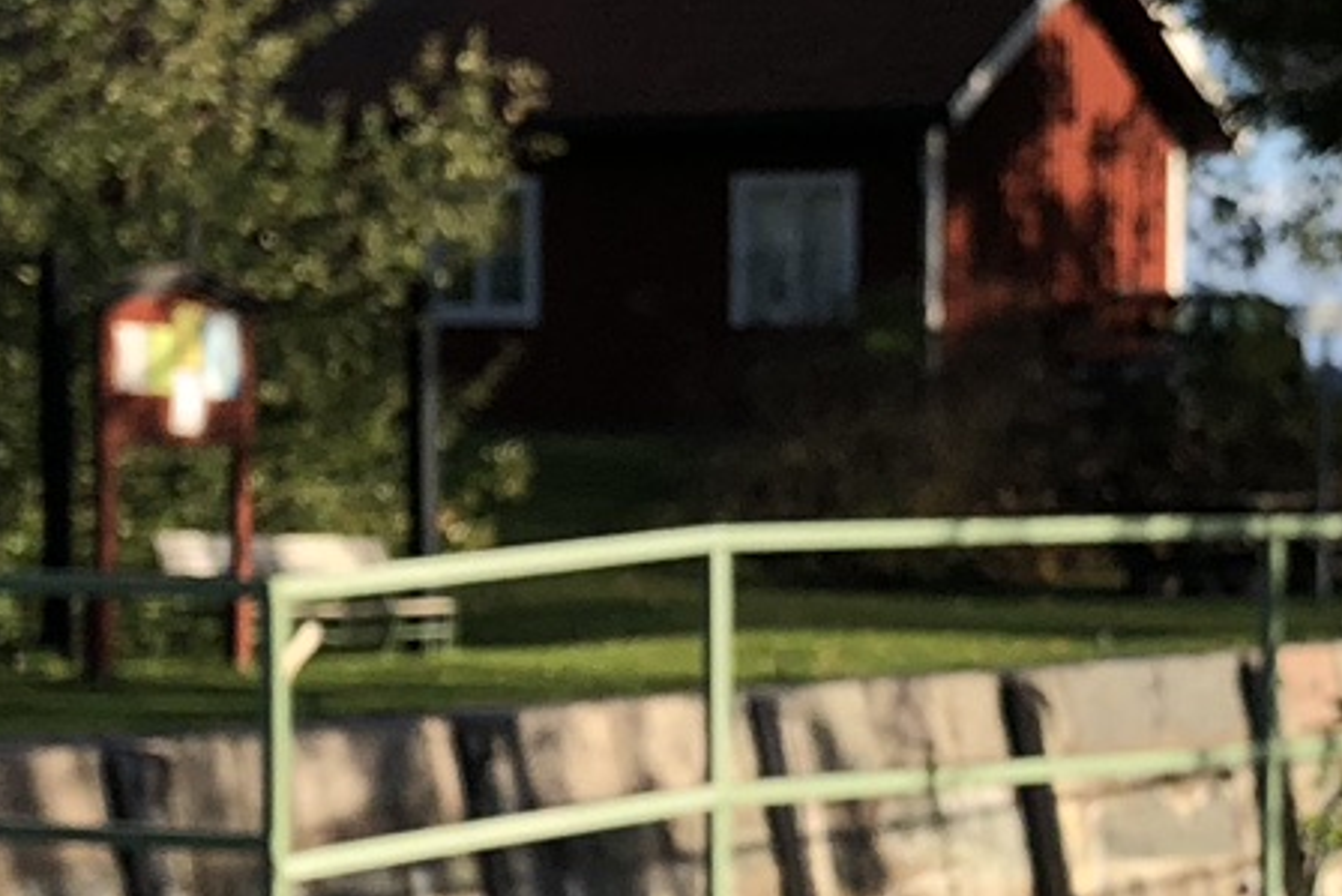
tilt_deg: -4.3
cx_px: 926
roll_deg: -0.7
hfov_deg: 15.4
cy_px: 830
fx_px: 4959
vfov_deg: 10.3
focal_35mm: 133
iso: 20
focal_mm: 3.99
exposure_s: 1/960
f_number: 1.8
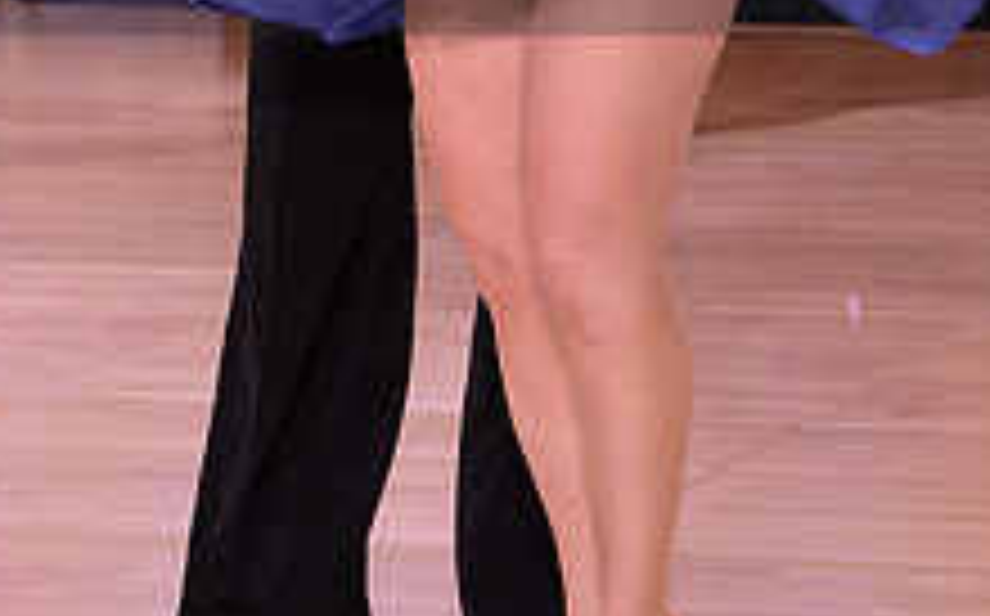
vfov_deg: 3.9
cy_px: -112
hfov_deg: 6.3
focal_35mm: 336
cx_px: 371
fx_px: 9056
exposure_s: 1/250
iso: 1600
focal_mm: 125
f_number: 4.5
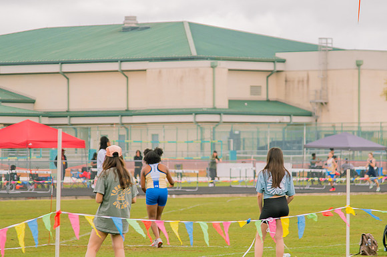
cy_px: 136
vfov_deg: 5.4
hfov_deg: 8.1
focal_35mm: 255
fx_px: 2737
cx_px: 219
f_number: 4
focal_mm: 120
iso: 200
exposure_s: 1/200
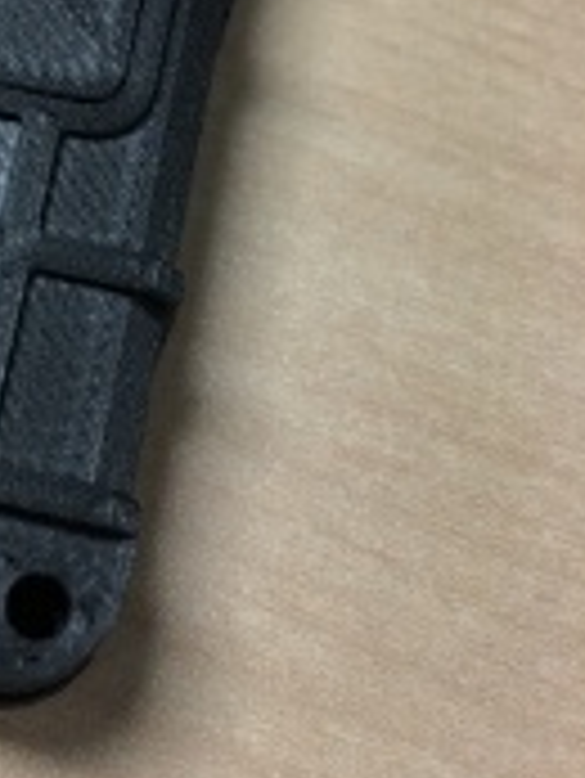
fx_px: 1508
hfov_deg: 20.8
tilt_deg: -64.8
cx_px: -76
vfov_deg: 28.2
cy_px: 135
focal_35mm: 67
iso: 40
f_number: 2.2
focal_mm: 4.15
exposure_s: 1/15
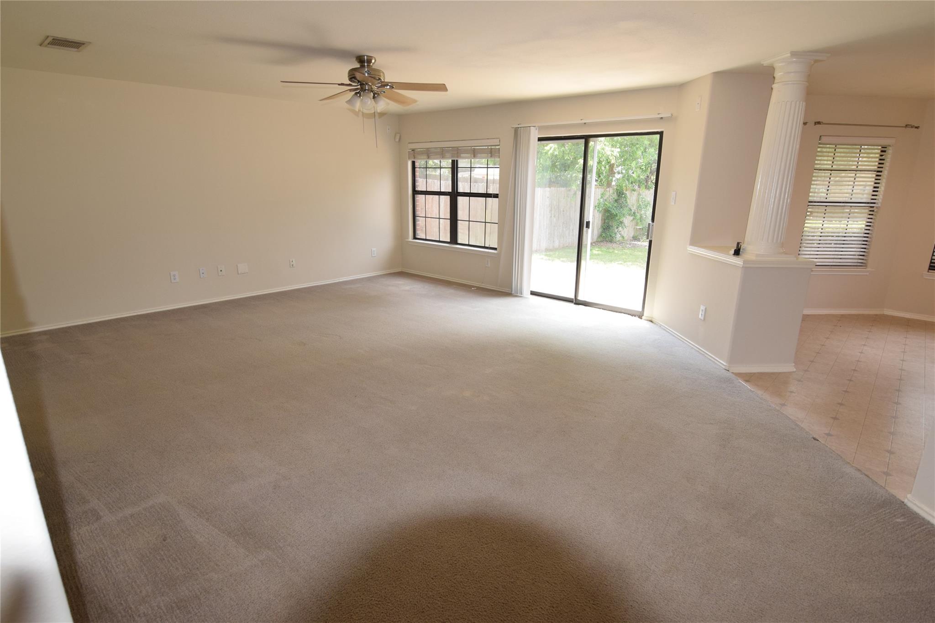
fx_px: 506
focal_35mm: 20
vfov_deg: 63.2
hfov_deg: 85.4
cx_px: 468
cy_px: 312
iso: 560
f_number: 5.6
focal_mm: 13
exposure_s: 1/125
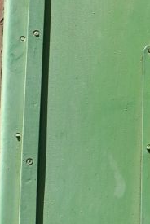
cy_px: -33
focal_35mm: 293
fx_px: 1827
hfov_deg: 4.6
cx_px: 329
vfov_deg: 7.0
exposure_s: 1/320
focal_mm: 21.79
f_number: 5.6
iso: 125
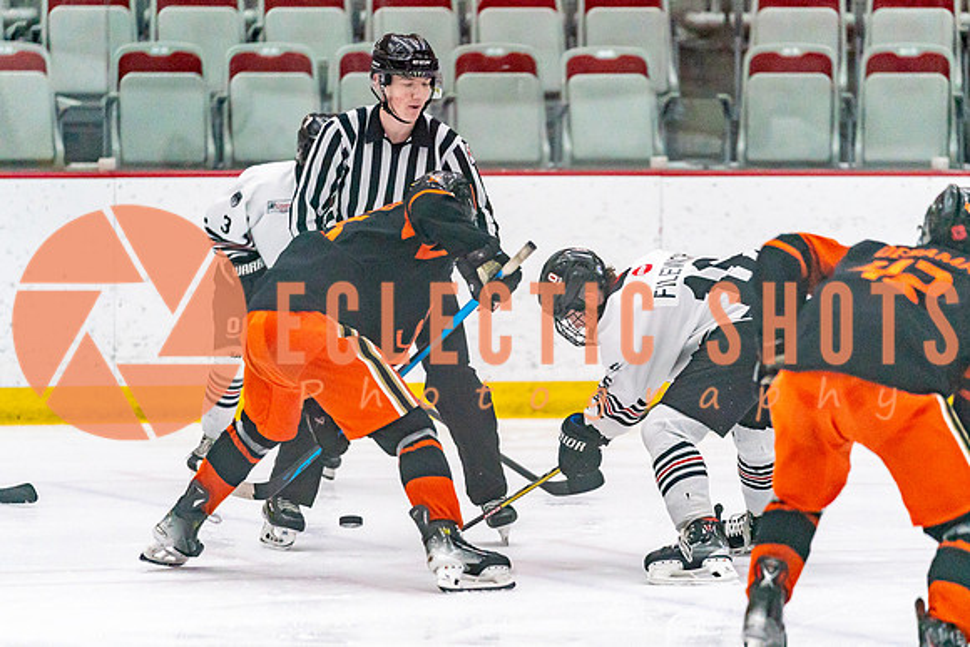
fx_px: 7406
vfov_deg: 5.0
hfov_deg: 7.5
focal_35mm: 275
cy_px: 427
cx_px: 495
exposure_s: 1/1250
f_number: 2.8
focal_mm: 200
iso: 3200
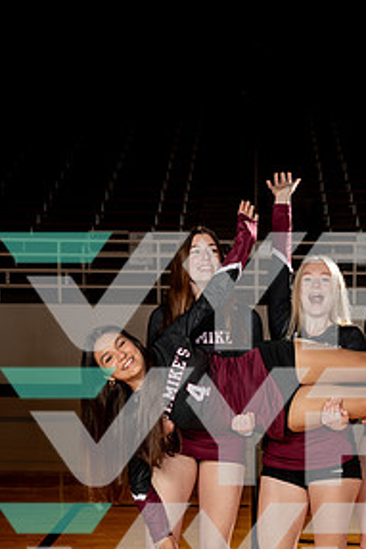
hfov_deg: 20.4
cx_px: 284
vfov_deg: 29.9
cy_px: 428
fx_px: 1005
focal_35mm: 66
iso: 100
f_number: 5.6
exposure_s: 1/250
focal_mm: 42
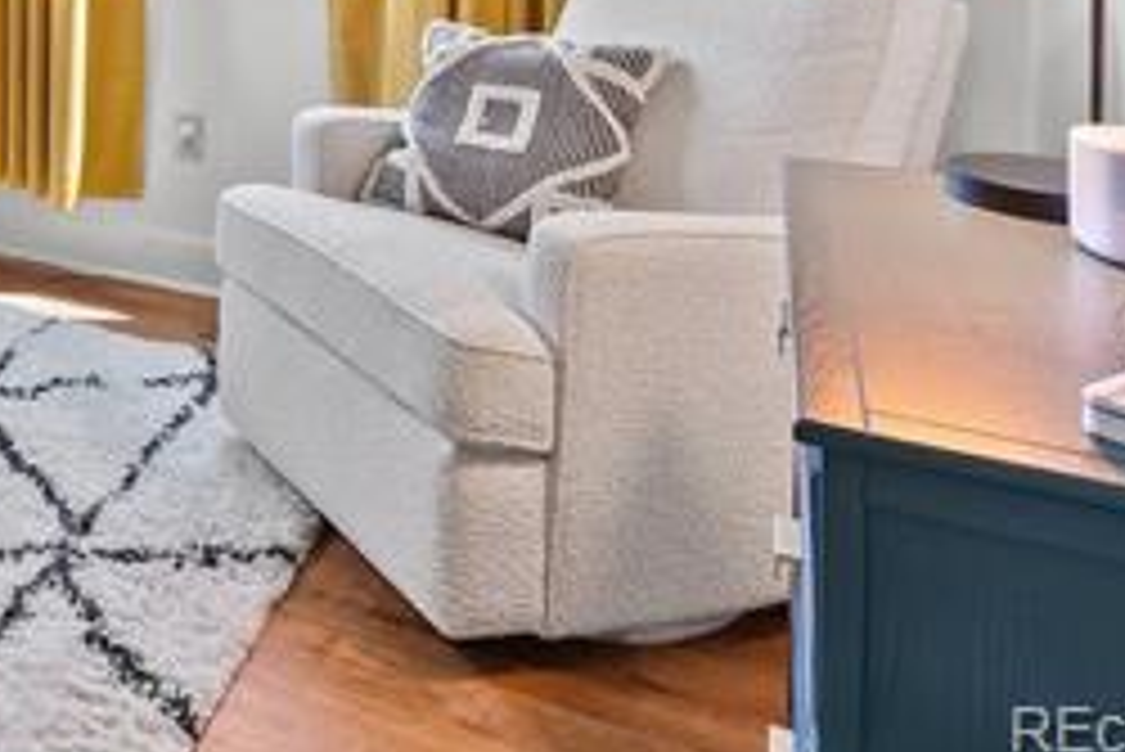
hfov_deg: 39.8
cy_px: -182
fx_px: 1282
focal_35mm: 41
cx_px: -72
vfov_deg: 28.0
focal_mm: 16
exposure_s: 1/4
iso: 640
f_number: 9
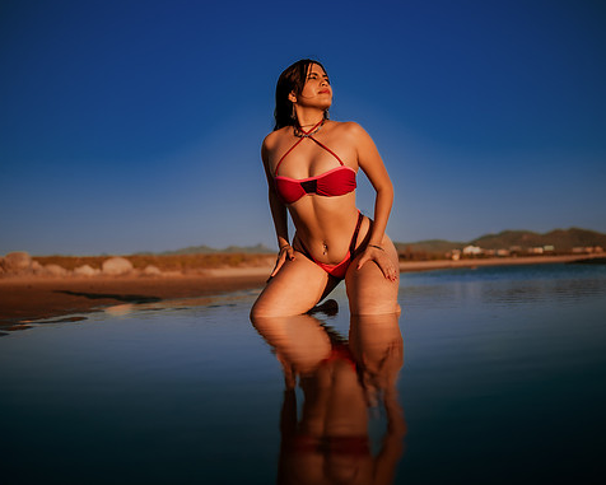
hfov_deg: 45.8
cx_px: 311
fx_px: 718
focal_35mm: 40
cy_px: 240
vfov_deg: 37.3
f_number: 1.8
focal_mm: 35
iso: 100
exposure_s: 1/5000
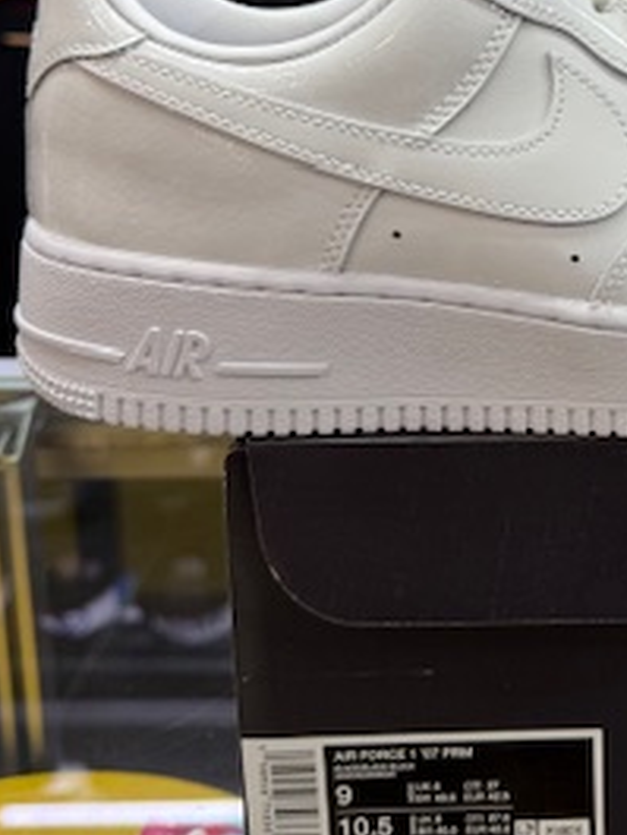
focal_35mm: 58
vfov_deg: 31.8
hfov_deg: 24.0
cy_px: 104
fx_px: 1400
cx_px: 646
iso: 50
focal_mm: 6.76
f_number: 1.78
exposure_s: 1/146
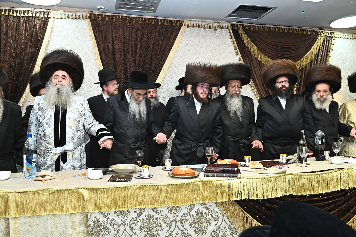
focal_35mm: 28
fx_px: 277
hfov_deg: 65.5
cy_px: 118
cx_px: 178
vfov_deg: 46.4
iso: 2000
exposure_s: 1/200
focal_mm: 28
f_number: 6.3
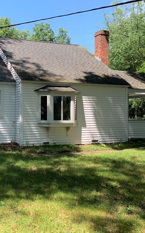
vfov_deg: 49.3
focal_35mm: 40
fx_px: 253
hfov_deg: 30.5
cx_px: 14
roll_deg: +0.6
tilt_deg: -0.2
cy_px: 116
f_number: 1.8
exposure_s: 1/461
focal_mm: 4.25
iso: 25
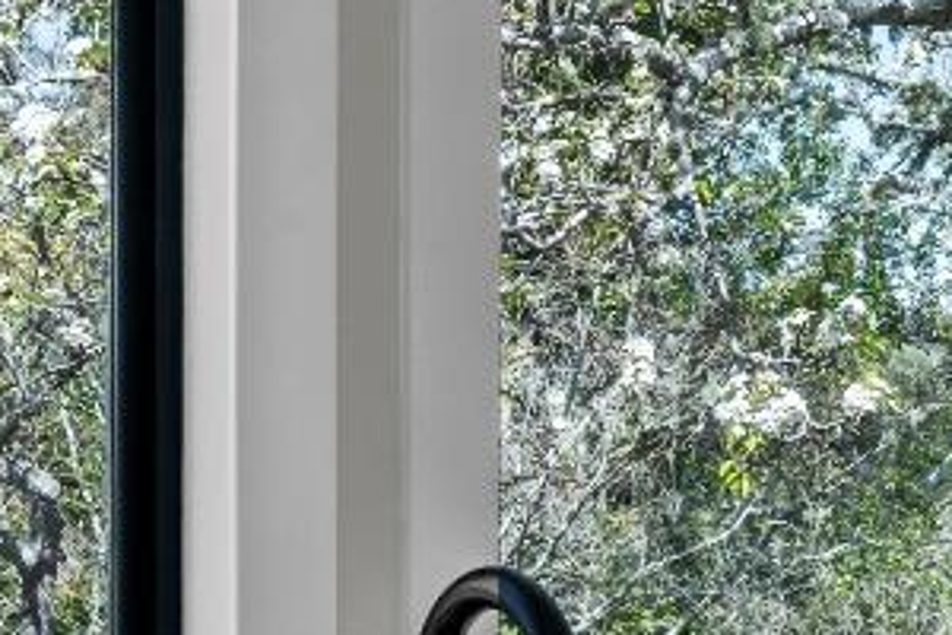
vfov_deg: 15.5
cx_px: 984
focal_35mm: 85
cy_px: 762
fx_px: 2248
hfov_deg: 22.8
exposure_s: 1/100
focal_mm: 17
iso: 250
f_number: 14
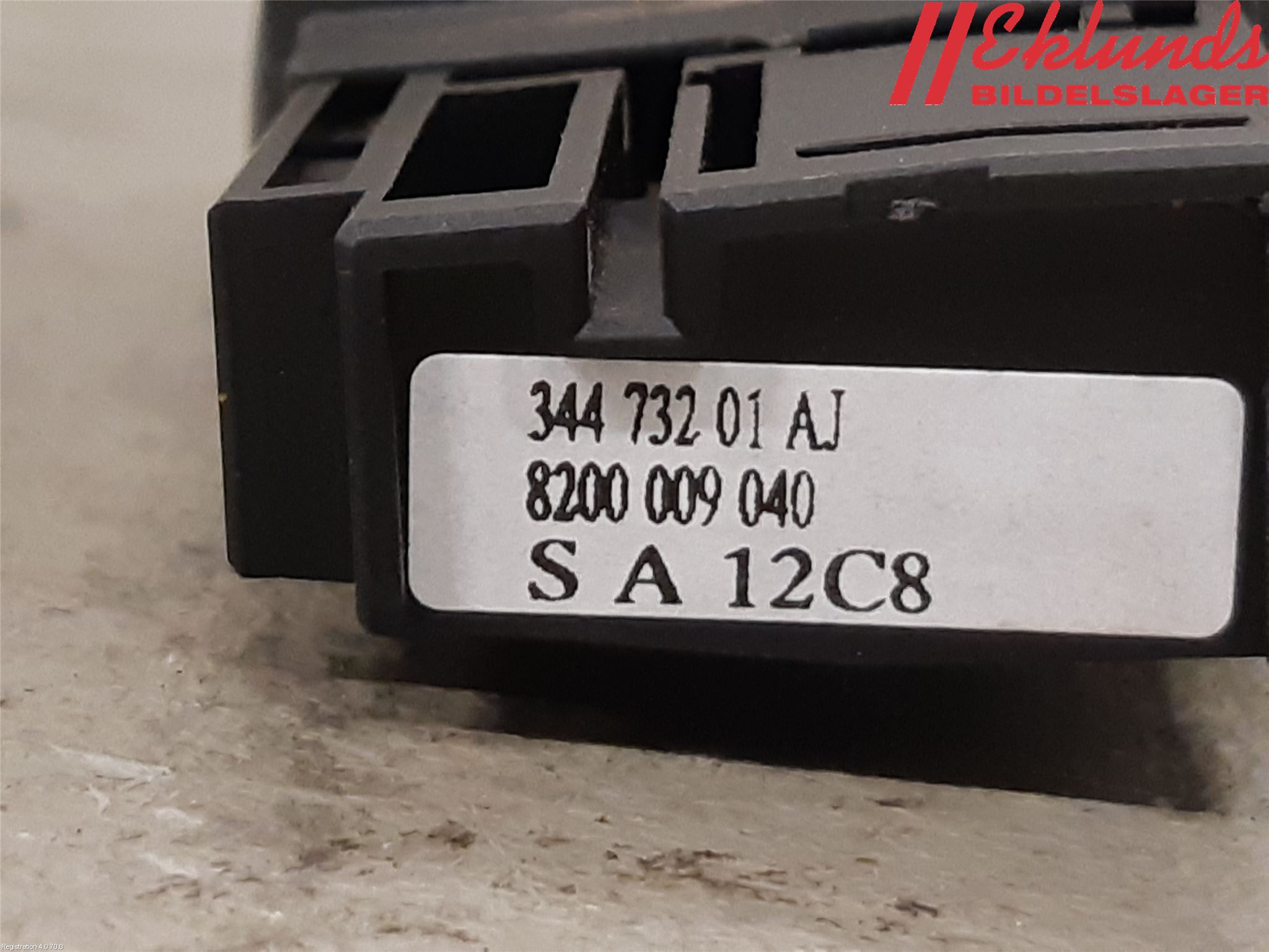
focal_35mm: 26
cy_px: 476
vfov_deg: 53.1
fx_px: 953
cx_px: 634
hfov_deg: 67.3
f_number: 1.7
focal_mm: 3.93
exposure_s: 1/50
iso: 200
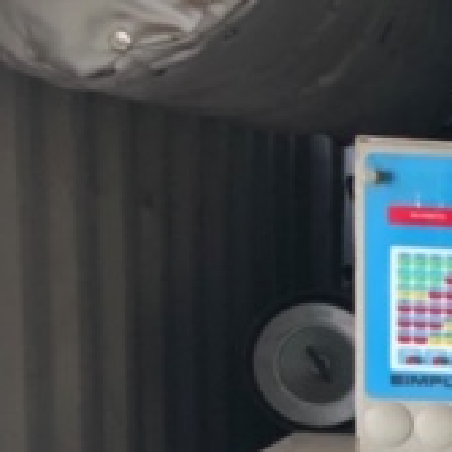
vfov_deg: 17.8
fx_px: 1403
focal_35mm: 95
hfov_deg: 16.0
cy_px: 476
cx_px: 774
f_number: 1.8
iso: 25
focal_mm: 4
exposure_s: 1/30
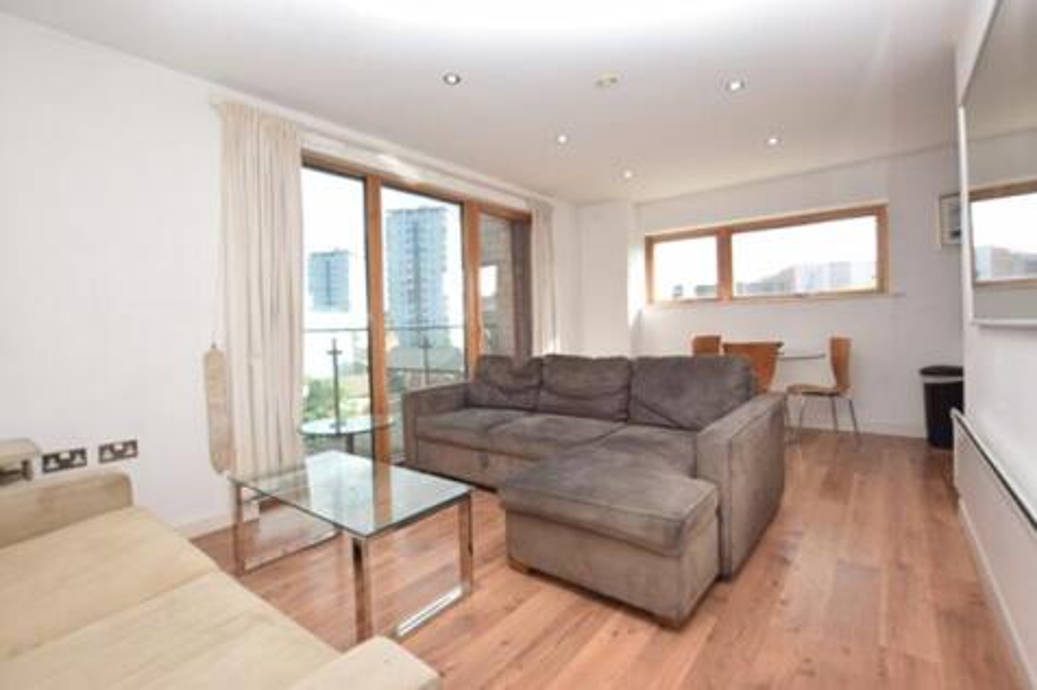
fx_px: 432
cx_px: 518
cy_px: 345
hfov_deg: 100.4
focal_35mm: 15
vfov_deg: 77.3
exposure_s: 1/125
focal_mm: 10
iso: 250
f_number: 5.6
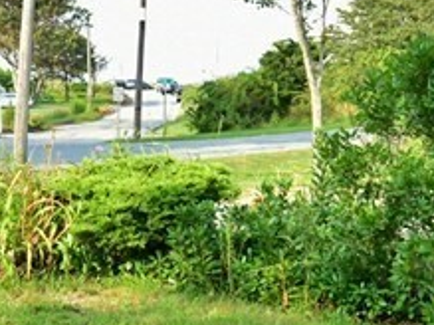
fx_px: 1015
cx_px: 151
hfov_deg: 24.0
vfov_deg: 18.2
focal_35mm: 81
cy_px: 138
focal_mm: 18
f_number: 10
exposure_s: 1/1250
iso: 6400
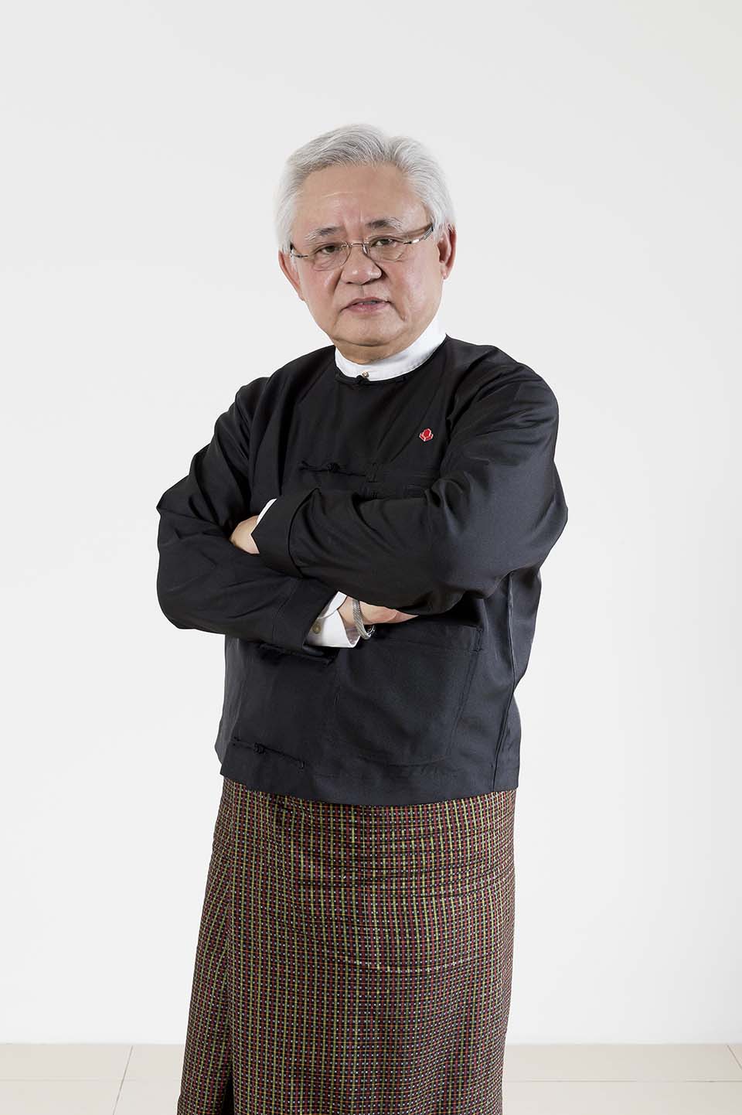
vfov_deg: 34.5
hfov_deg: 23.4
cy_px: 558
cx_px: 371
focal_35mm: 58
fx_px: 1795
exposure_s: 1/100
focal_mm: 58
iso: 800
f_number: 11
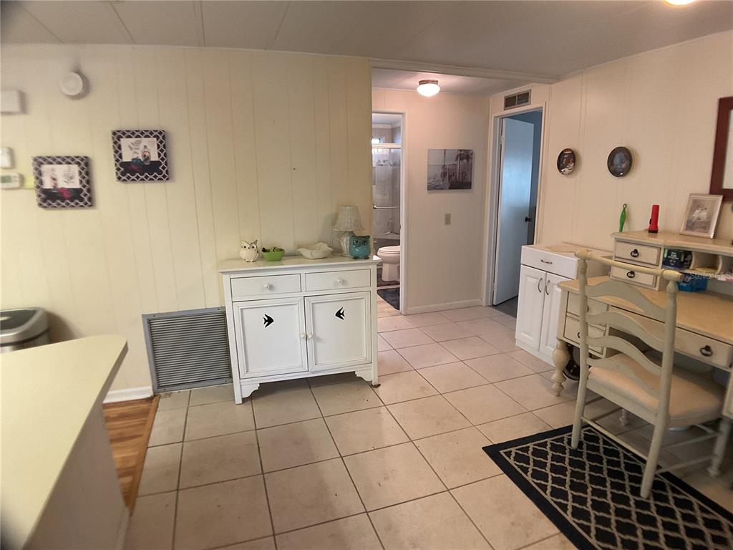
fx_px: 614
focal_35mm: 29
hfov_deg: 61.7
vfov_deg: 48.2
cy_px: 275
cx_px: 366
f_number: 1.8
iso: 100
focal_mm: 3
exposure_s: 1/60
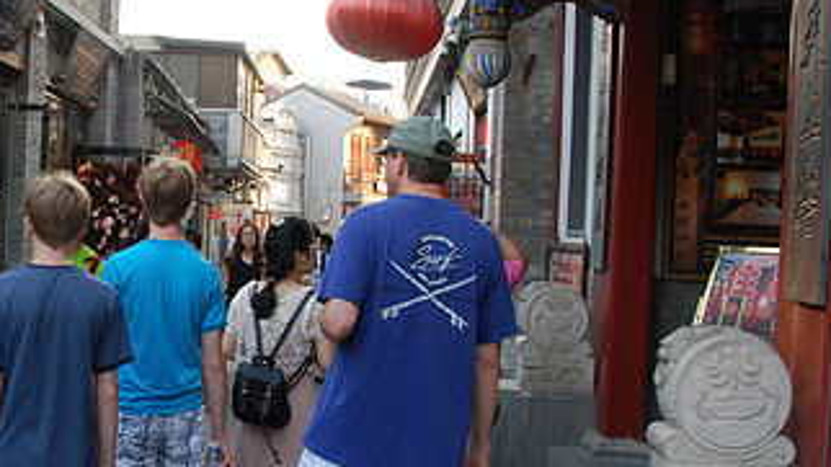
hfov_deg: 39.0
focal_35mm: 51
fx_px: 1124
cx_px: 165
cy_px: 266
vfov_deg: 23.5
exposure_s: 1/60
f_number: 4
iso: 250
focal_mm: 18
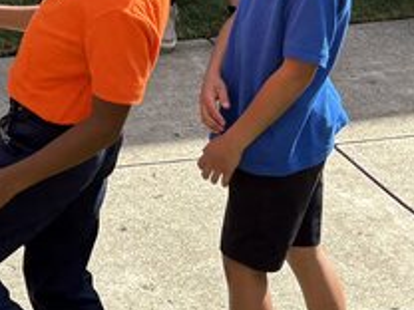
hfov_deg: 14.8
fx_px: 1531
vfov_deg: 11.0
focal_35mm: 128
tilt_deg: -6.9
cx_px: -111
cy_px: -185
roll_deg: +2.3
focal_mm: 5.96
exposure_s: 1/884
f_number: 1.6
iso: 50
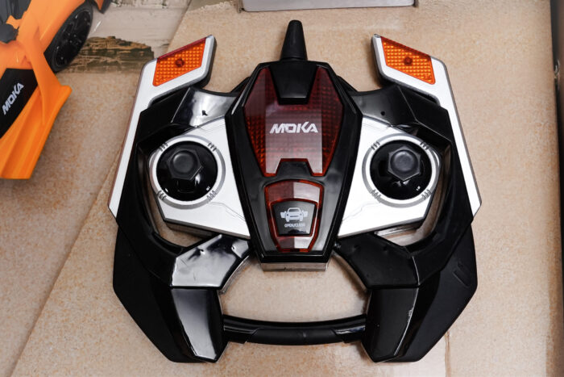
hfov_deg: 32.9
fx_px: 956
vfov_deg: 22.3
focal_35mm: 61
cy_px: 188
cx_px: 282
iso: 3200
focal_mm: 41
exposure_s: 1/125
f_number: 10
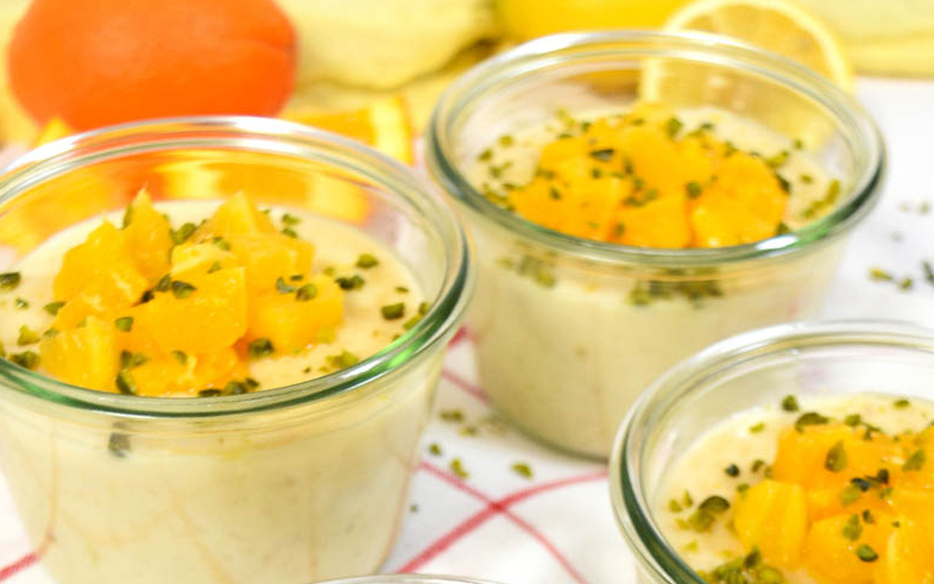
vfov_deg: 21.5
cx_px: 462
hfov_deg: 36.3
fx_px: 1425
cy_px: 697
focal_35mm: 56
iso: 800
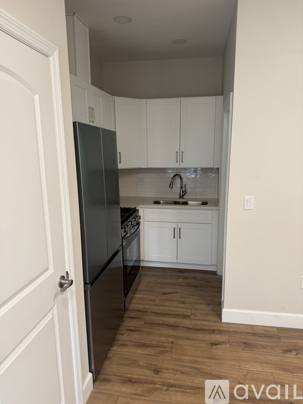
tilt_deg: -10.6
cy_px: 202
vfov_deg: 71.6
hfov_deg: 56.8
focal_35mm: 24
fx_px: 280
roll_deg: -0.8
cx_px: 152
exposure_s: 1/60
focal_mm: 6.76
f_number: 1.78
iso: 125
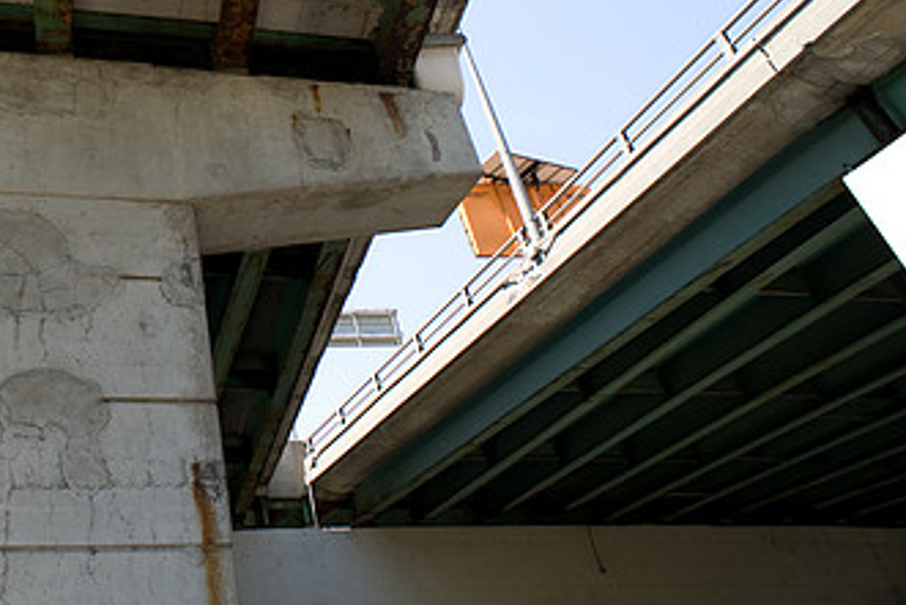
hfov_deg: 49.6
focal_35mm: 35
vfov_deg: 36.4
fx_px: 881
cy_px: 110
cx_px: 126
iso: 200
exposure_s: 1/500
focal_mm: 20
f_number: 5.6
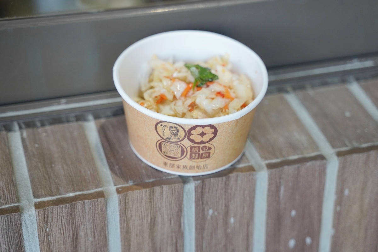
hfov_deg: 27.0
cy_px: 126
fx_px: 787
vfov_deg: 18.2
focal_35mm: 75
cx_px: 189
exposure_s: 1/160
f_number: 3.2
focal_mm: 75
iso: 1600
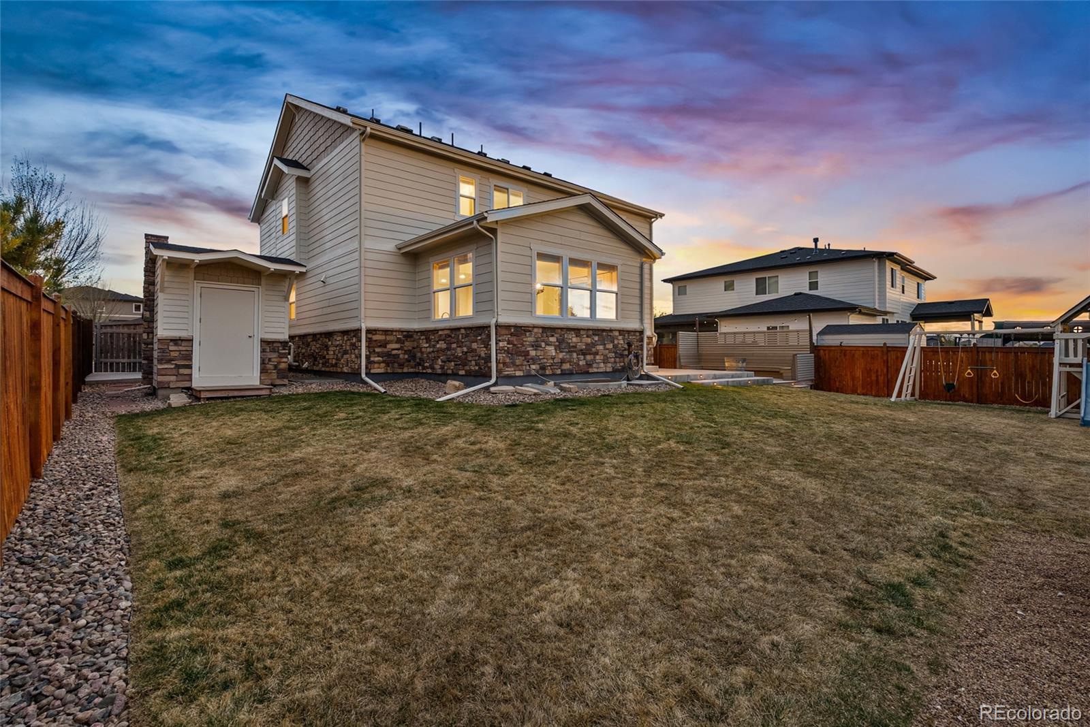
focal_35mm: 16
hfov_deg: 96.7
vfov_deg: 73.8
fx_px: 485
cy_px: 364
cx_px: 545
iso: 200
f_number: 8
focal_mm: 16
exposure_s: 1
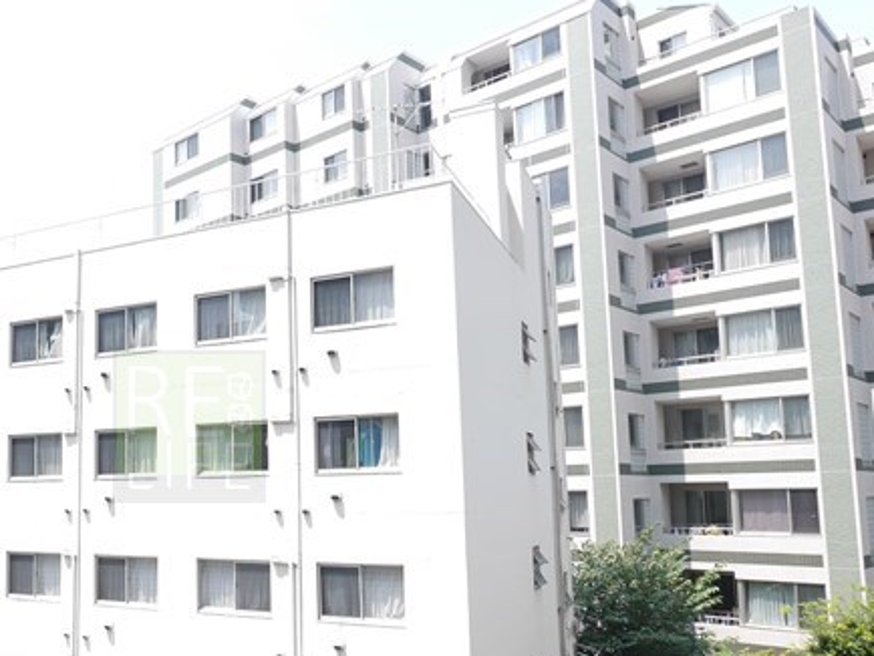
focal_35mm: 33
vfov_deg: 42.5
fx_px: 834
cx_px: 189
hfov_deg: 52.2
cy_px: 427
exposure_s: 1/400
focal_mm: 7
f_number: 4.5
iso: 160
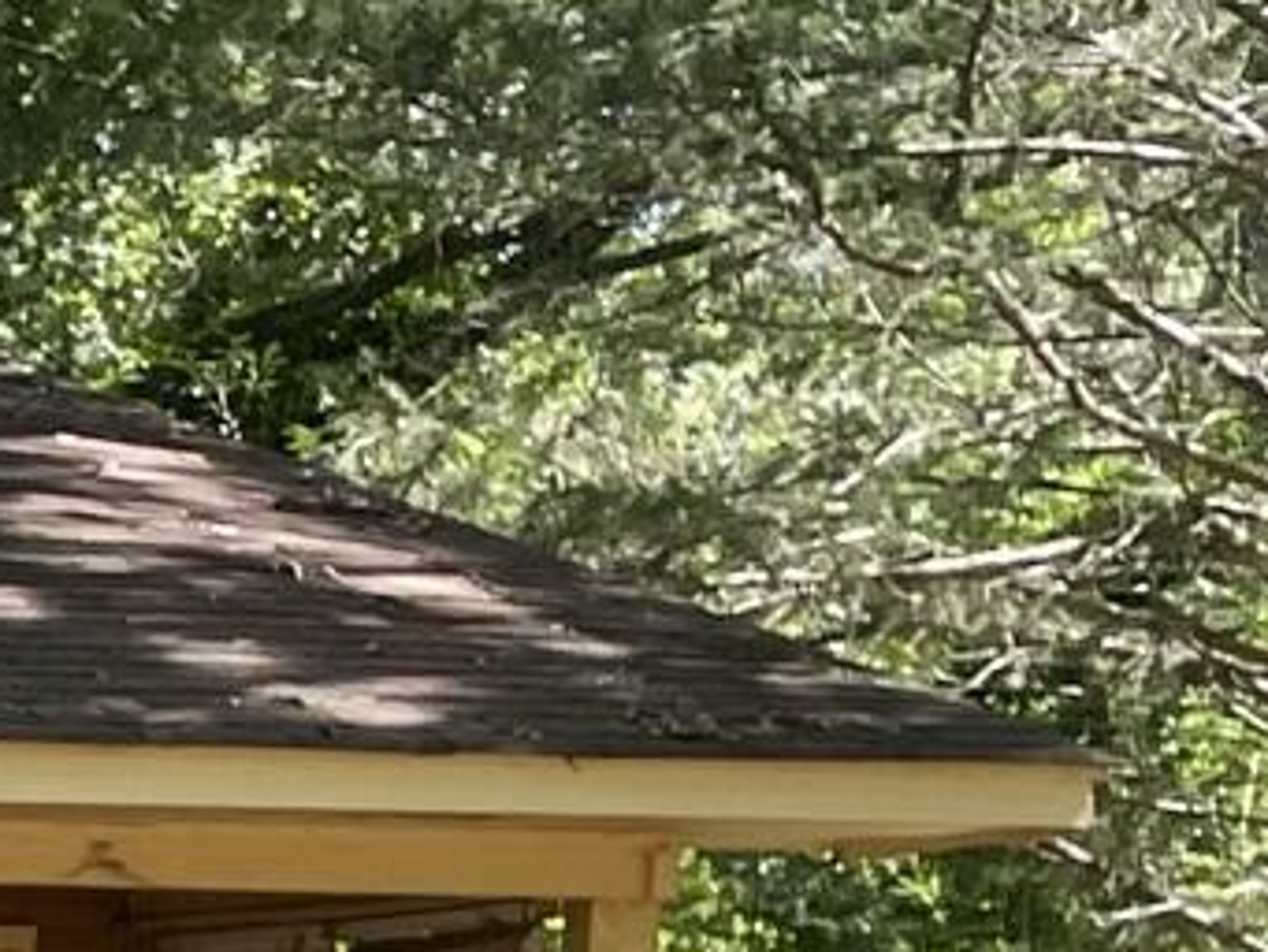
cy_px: 1606
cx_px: -2283
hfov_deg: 10.1
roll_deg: -0.9
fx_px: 5716
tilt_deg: -4.1
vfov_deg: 9.2
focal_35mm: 156
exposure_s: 1/361
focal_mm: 4.2
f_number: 1.6
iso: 32
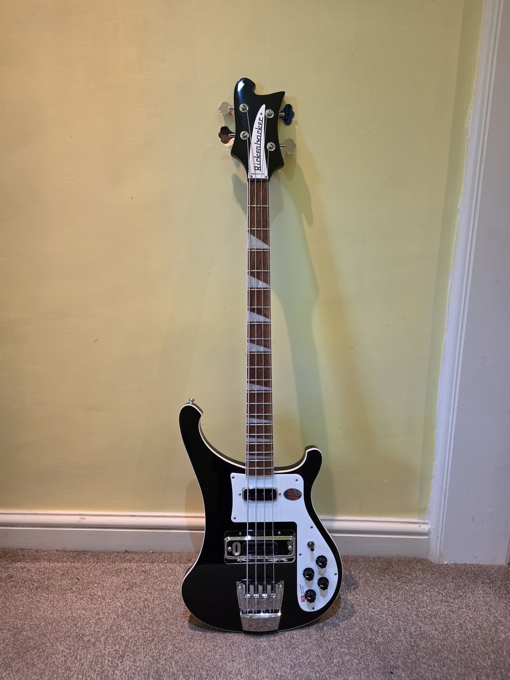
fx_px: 452
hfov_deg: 58.9
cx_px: 255
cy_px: 340
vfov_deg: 73.9
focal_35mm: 23
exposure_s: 1/100
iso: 640
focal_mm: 6.25
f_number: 1.7
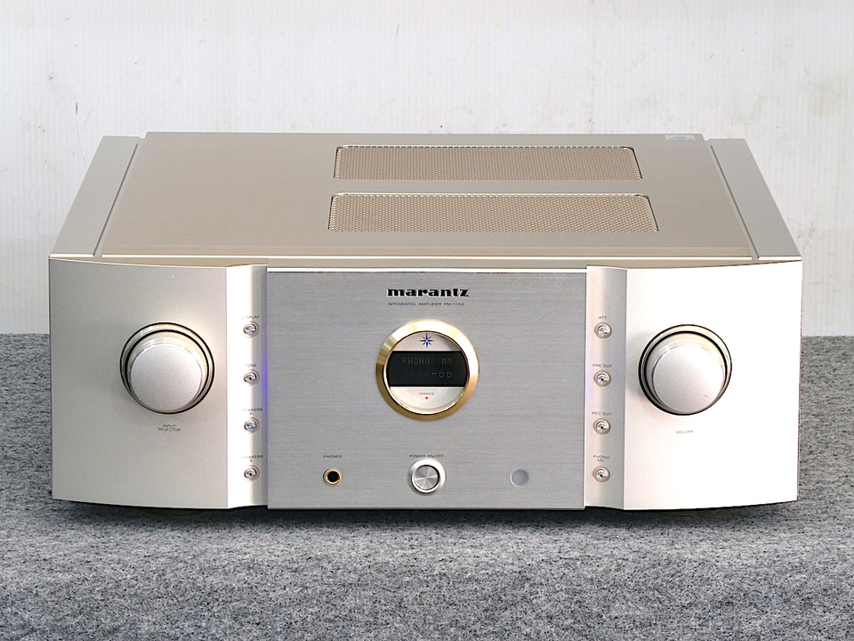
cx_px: 427
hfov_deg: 13.8
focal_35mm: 143
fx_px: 3528
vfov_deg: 10.4
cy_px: 320
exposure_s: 1/6
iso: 100
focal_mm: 25.6
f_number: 8
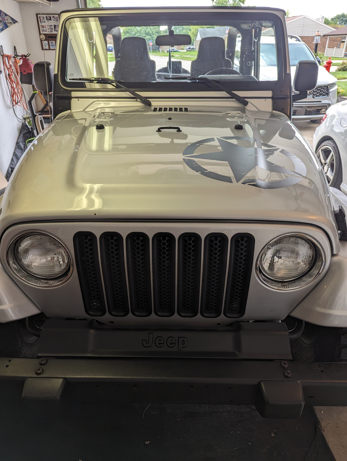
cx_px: 174
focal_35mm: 24
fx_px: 320
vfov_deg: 71.5
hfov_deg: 56.9
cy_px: 230
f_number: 1.85
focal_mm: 6.81
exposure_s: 1/137
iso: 31
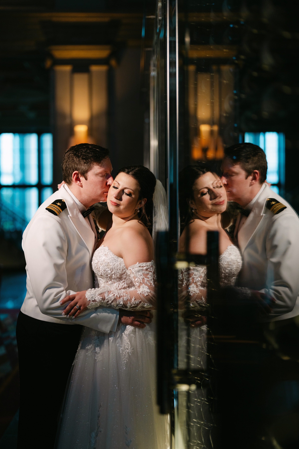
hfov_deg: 27.0
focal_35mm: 50
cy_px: 224
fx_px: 623
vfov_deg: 39.6
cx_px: 150
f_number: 1.2
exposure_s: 1/400
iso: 400
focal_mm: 50
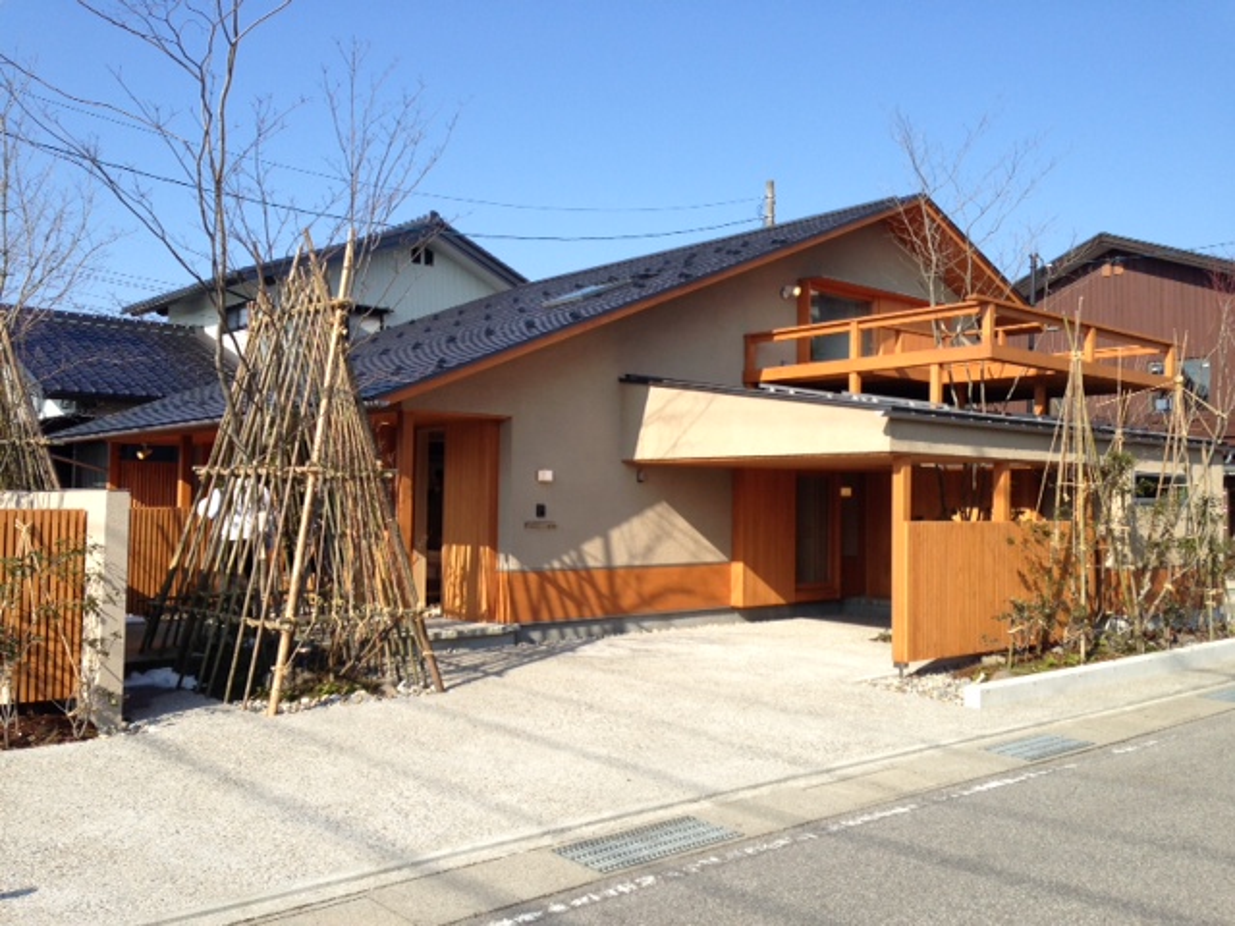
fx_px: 1177
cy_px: 463
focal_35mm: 33
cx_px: 618
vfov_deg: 42.9
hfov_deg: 55.4
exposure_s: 1/1085
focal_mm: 4.13
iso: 50
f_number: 2.4
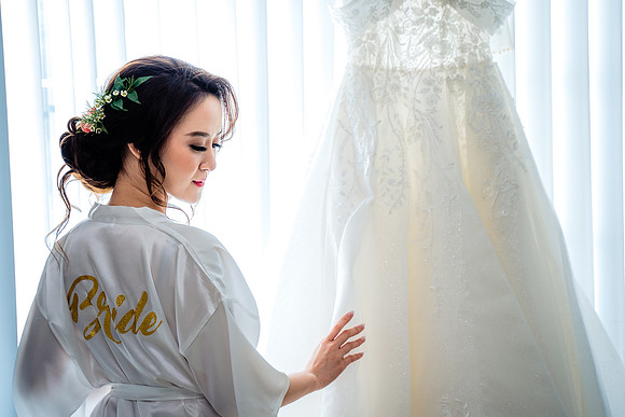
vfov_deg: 21.6
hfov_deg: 31.9
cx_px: 350
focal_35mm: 63
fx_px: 1091
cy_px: 203
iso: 250
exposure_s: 1/160
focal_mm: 51
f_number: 3.2
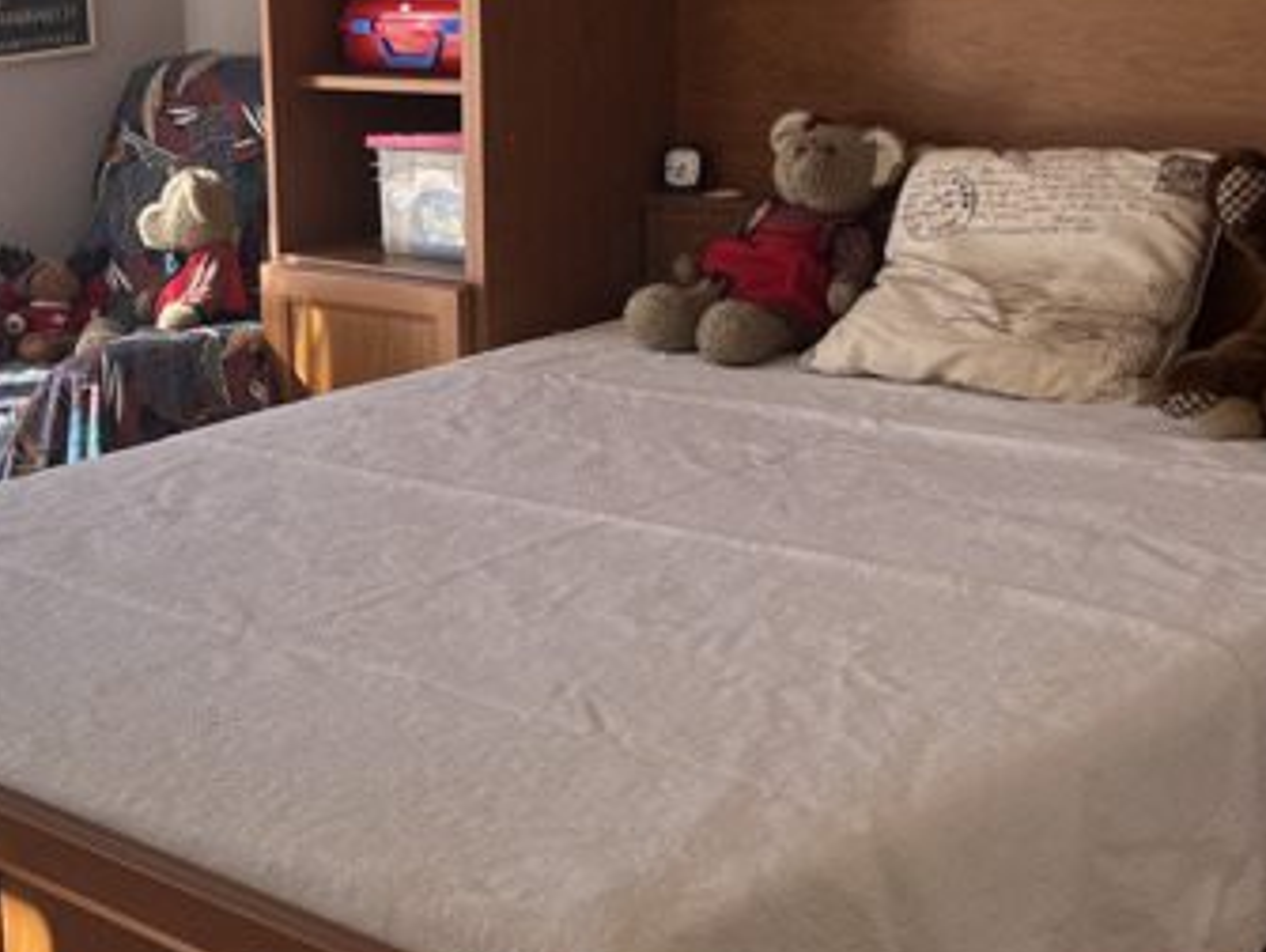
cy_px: 389
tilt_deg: -13.2
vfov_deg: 23.7
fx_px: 2270
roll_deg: +2.4
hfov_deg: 30.0
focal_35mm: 62
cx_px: 151
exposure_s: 1/350
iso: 50
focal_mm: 5.1
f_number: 1.6
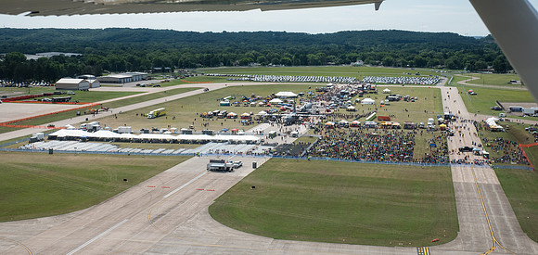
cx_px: 273
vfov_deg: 20.5
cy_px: 96
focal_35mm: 51
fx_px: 704
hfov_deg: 41.8
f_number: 9
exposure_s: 1/2000
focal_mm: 46
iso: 500
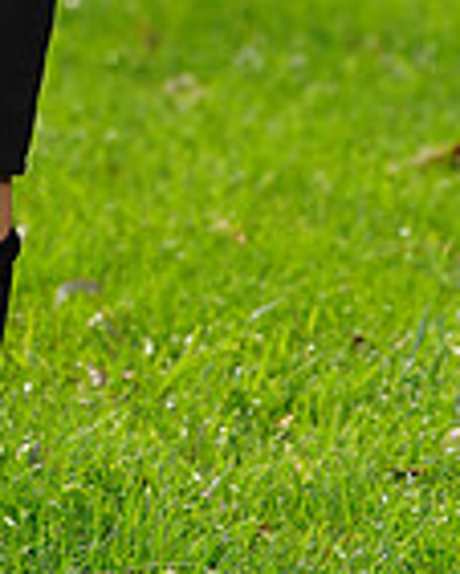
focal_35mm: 682
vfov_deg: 2.8
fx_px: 11594
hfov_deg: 2.3
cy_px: -407
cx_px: -204
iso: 125
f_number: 8
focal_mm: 177
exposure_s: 1/200
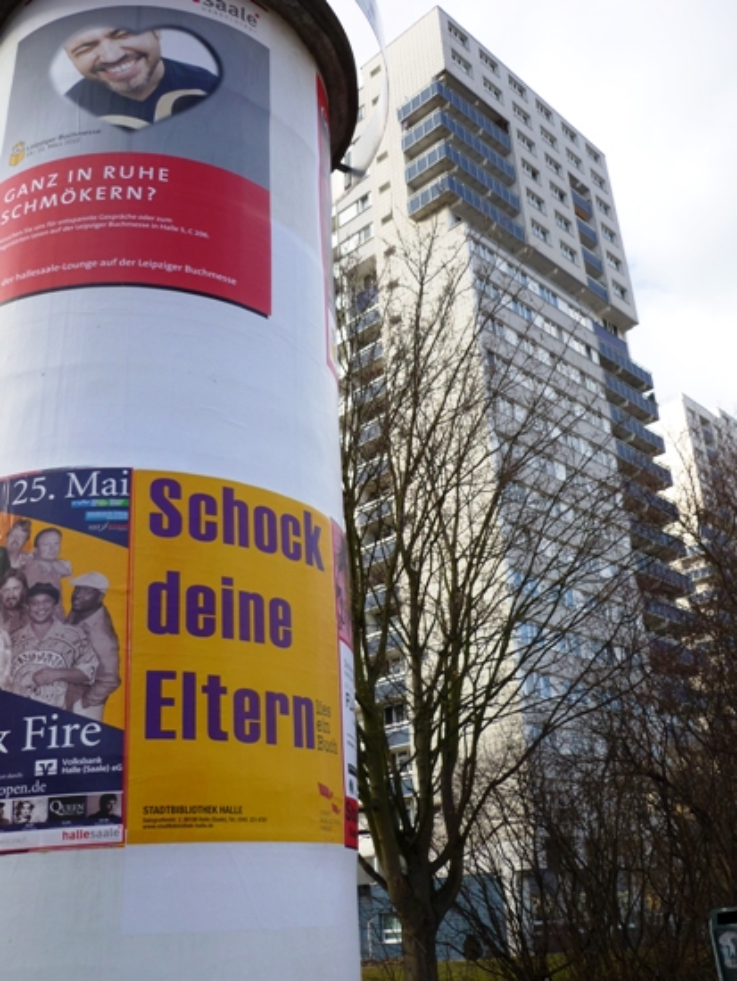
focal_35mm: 33
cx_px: 368
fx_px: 936
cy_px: 490
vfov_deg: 55.3
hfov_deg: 43.0
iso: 80
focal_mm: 5.5
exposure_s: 1/500
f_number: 2.8
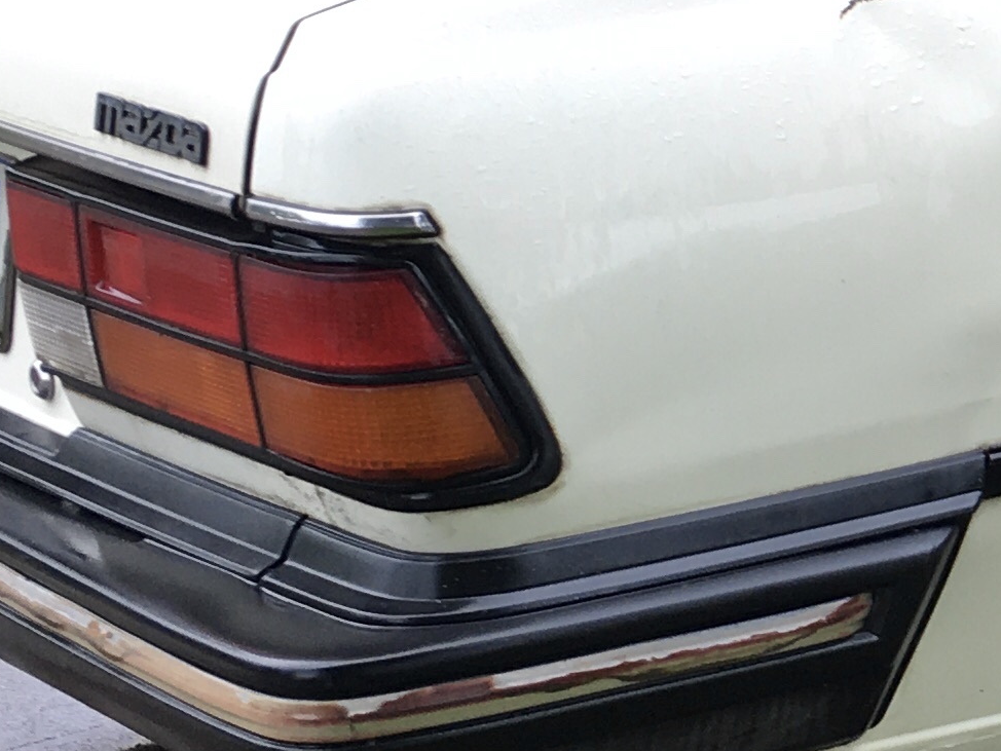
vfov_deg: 12.3
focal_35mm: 120
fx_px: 3471
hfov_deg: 15.1
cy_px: 218
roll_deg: -1.7
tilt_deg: -10.4
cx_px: 1522
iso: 25
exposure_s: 1/50
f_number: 2.2
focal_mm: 4.15
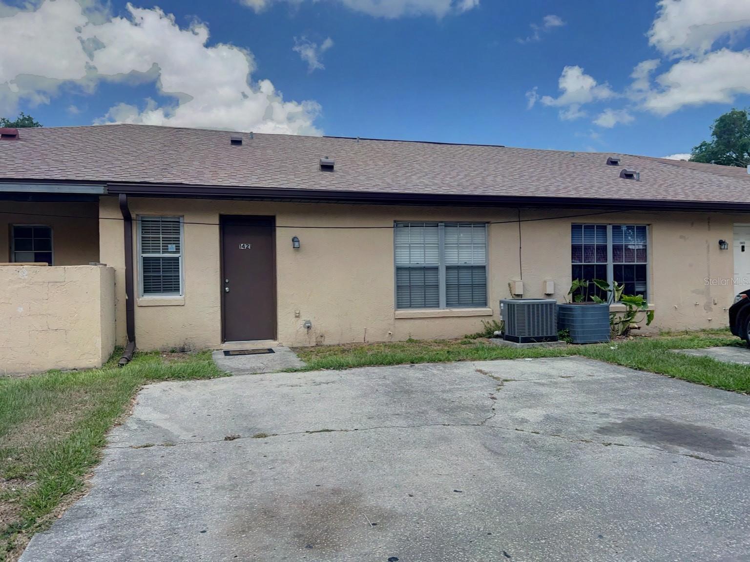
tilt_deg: -0.6
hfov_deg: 67.3
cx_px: 375
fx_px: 563
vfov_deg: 53.1
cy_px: 281
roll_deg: +1.0
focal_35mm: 26
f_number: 1.5
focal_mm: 5.7
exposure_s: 1/1934
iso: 50
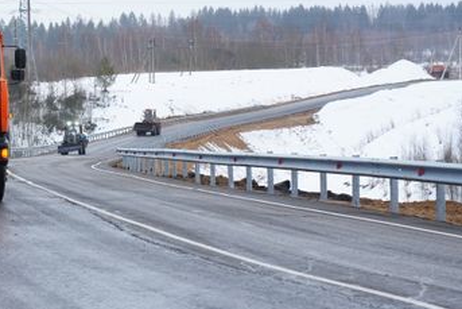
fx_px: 1489
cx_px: 11
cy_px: 147
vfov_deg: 11.8
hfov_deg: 17.3
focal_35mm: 116
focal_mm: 57
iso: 800
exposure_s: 1/320
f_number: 5.6
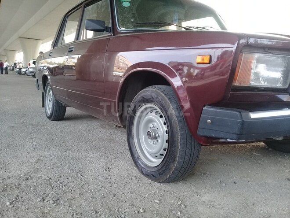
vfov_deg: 45.4
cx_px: 145
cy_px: 109
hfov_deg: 58.4
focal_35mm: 31
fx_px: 260
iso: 50
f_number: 2.2
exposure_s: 1/102
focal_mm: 3.3
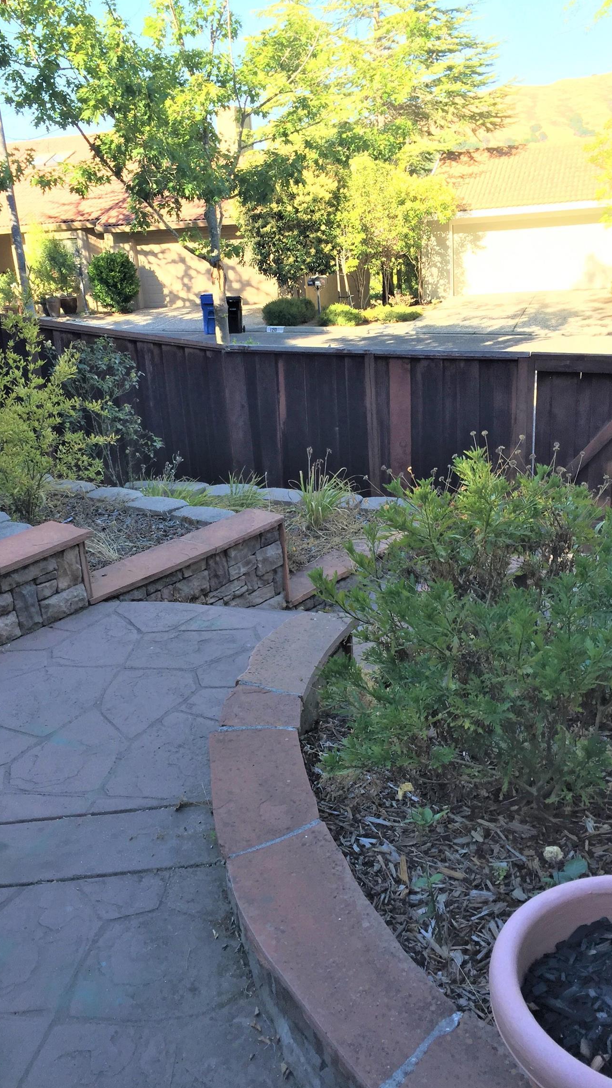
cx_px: 278
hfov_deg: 36.7
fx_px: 923
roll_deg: +6.1
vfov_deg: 61.0
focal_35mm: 32
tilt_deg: -19.6
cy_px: 547
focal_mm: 4.15
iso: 32
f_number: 2.2
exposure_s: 1/275
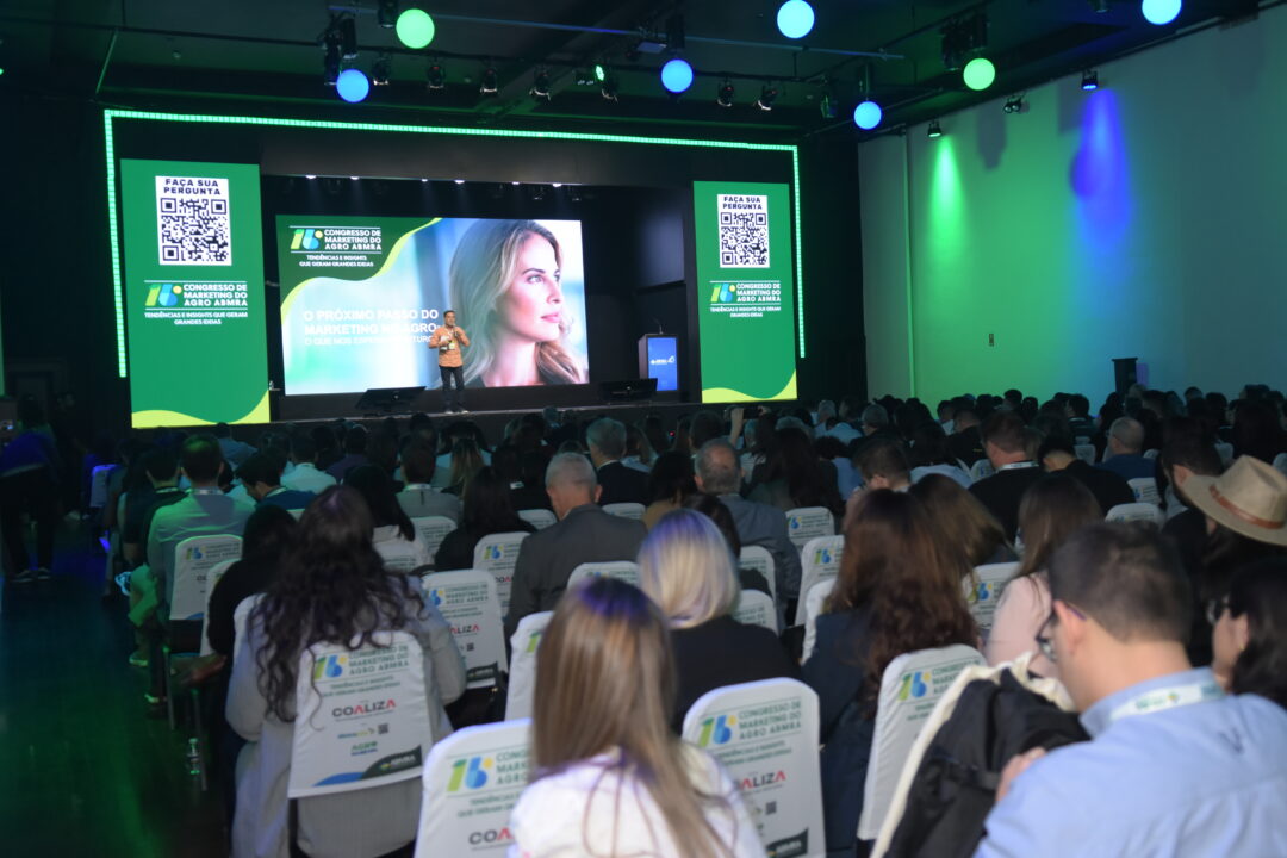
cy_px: 429
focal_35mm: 36
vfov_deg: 36.9
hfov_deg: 53.1
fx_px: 1287
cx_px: 644
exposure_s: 1/200
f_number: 2.8
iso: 1000
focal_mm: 24
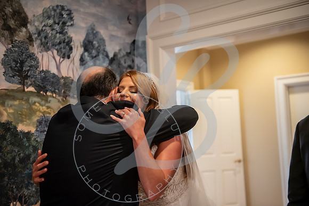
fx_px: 386
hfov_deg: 43.6
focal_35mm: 45
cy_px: 103
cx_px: 154
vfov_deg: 29.9
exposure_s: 1/125
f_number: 2.8
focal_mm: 45
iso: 2500
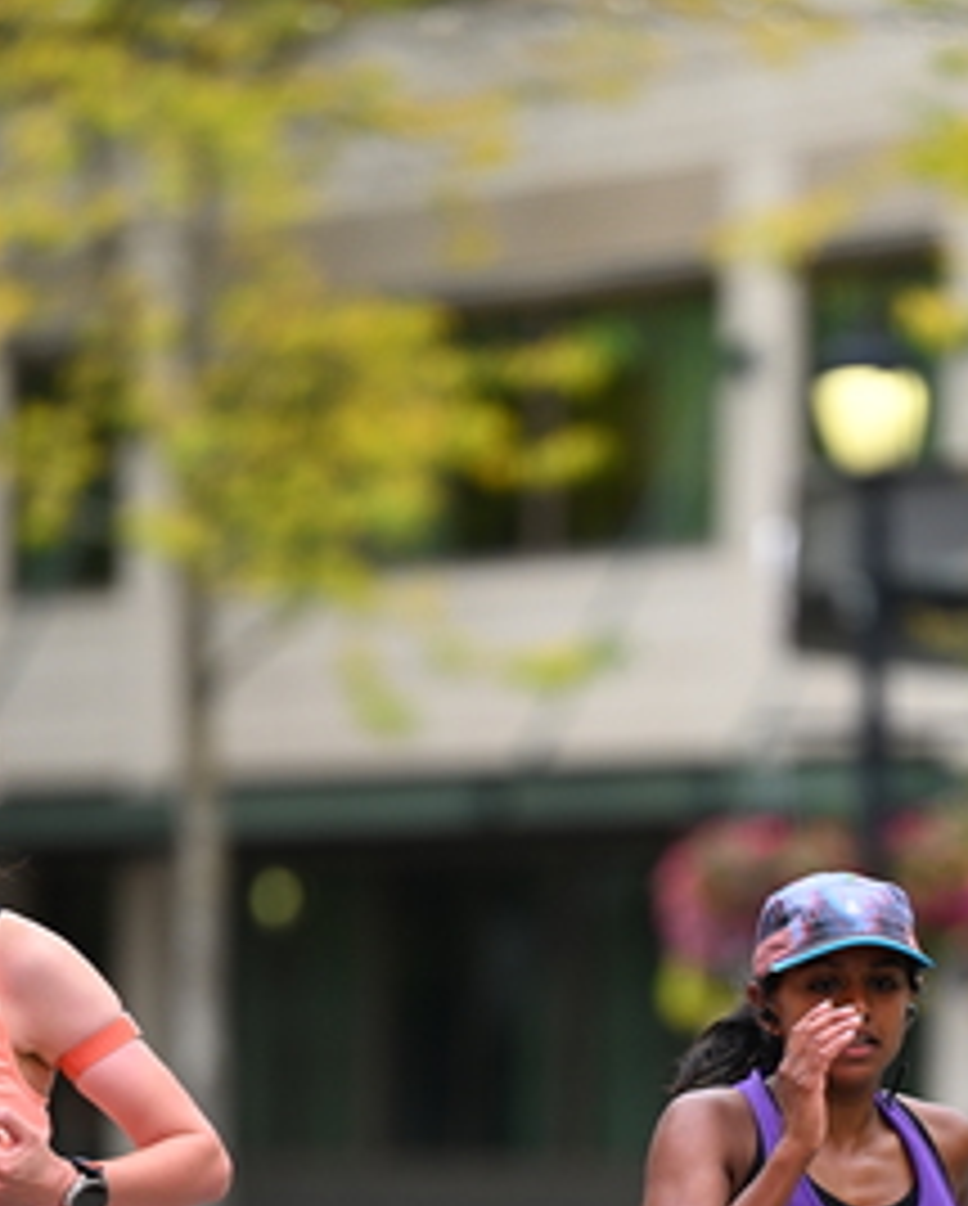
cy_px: 1022
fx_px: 12727
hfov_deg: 4.4
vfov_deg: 5.4
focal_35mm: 356
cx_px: 709
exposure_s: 1/2000
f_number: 2.8
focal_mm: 185
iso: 640
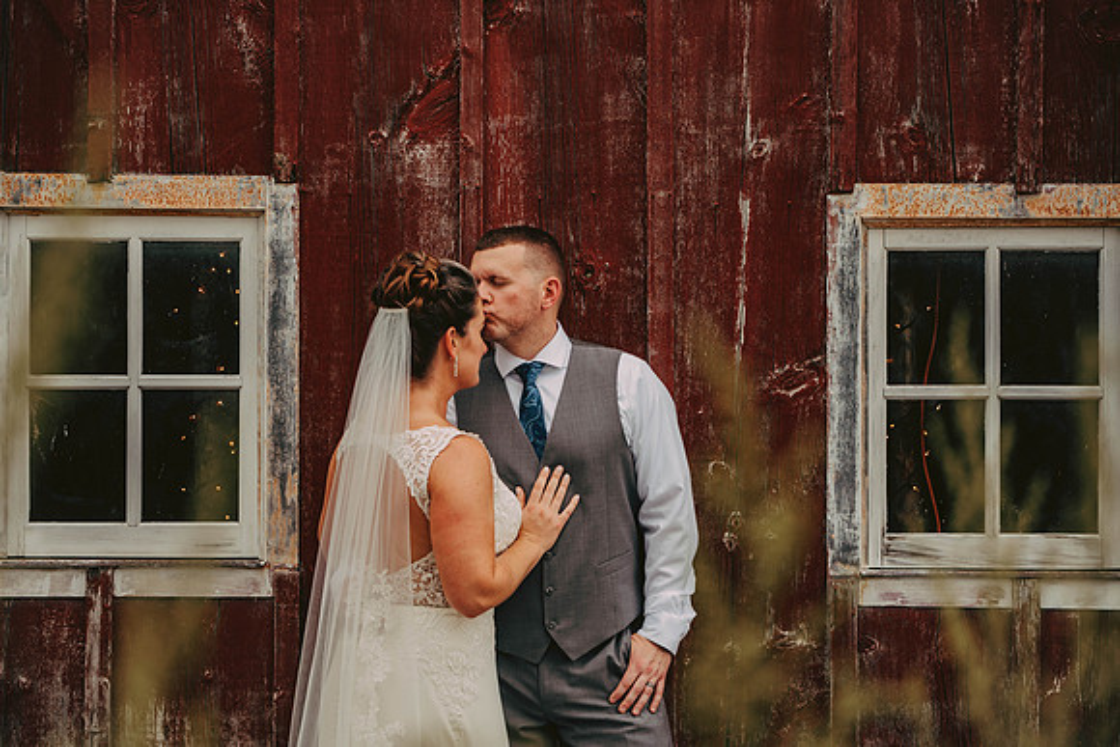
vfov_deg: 12.9
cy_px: 374
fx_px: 3301
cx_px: 539
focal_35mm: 106
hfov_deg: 19.3
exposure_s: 1/400
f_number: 2.8
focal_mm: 102
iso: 200
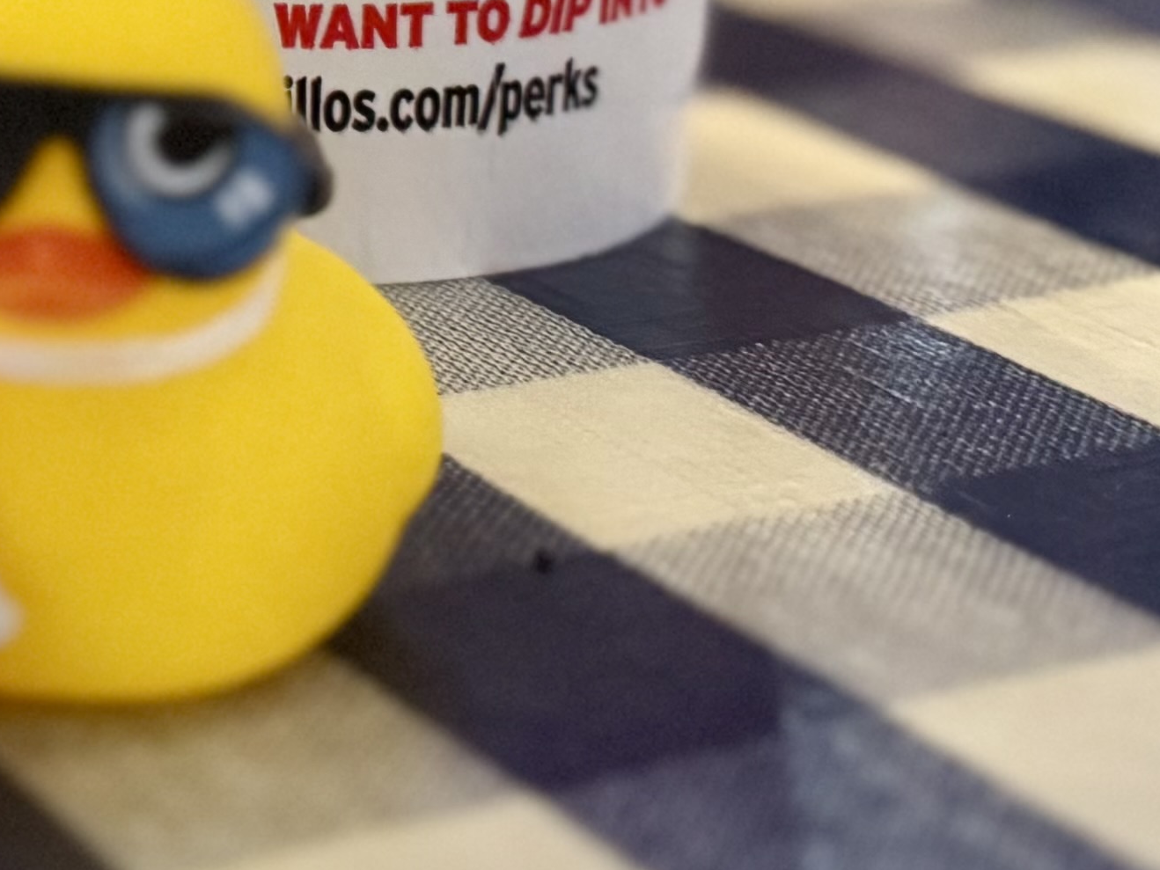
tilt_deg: -7.9
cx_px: -315
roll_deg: -0.4
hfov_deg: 17.8
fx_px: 3486
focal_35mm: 104
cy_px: -551
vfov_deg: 13.2
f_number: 1.78
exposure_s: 1/60
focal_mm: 6.76
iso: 640
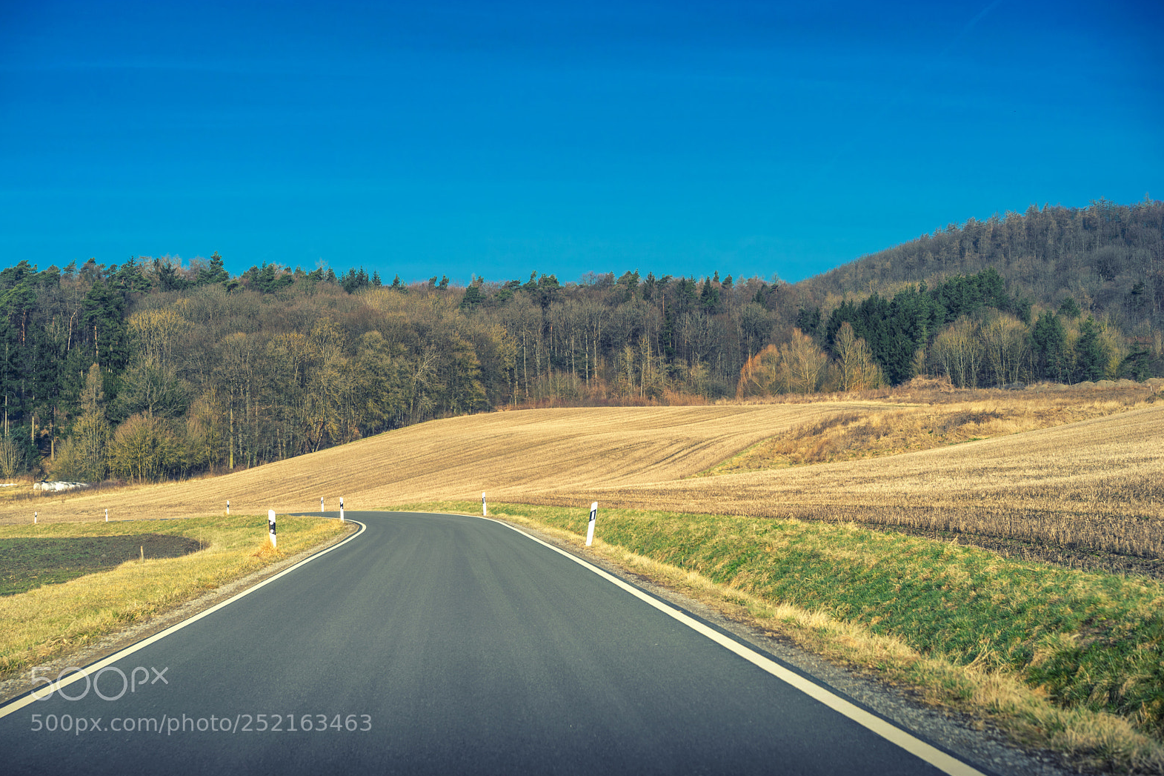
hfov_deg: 35.6
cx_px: 577
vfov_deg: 24.2
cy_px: 386
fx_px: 1810
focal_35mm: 56
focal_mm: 55
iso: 80
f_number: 5.6
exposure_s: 1/400
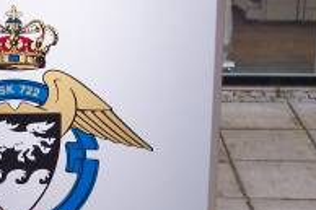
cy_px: 126
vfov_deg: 13.3
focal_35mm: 103
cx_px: 42
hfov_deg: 19.5
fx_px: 903
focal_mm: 7.5
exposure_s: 1/30
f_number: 2.8
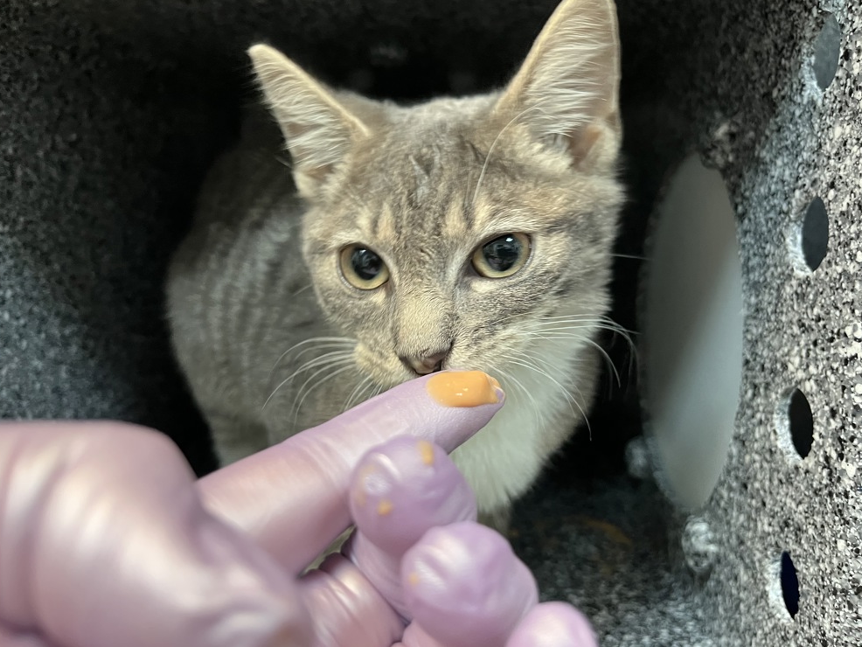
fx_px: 673
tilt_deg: -5.6
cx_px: 434
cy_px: 315
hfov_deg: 65.3
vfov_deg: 51.4
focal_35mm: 27
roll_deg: +0.1
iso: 250
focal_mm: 5.1
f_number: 1.6
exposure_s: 1/60
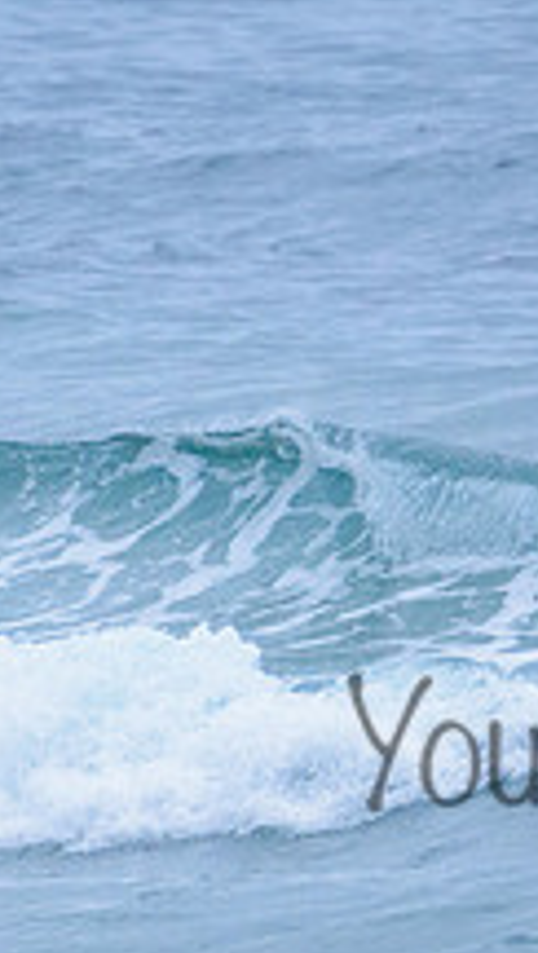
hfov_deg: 0.7
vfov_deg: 1.3
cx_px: 1088
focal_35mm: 1718
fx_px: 43435
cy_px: 513
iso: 2800
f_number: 5.6
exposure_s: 1/2000
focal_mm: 500
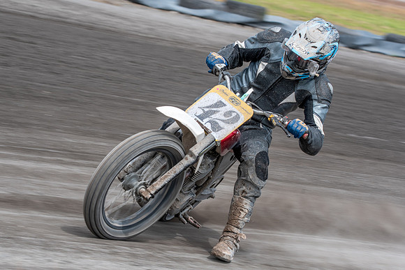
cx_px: 154
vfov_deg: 5.6
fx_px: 2745
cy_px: 142
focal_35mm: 244
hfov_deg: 8.4
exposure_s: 1/320
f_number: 8
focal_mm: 185
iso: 200
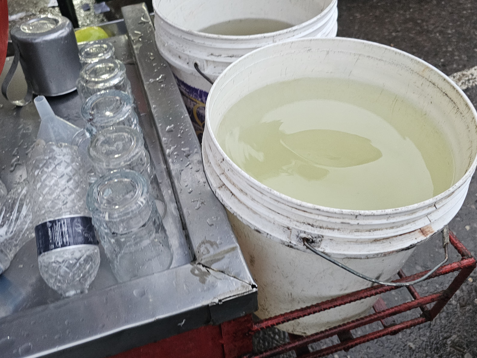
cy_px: 184
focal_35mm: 29
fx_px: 400
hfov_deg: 61.5
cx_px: 212
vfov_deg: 48.2
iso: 500
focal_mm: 6.3
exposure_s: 1/100
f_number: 1.7
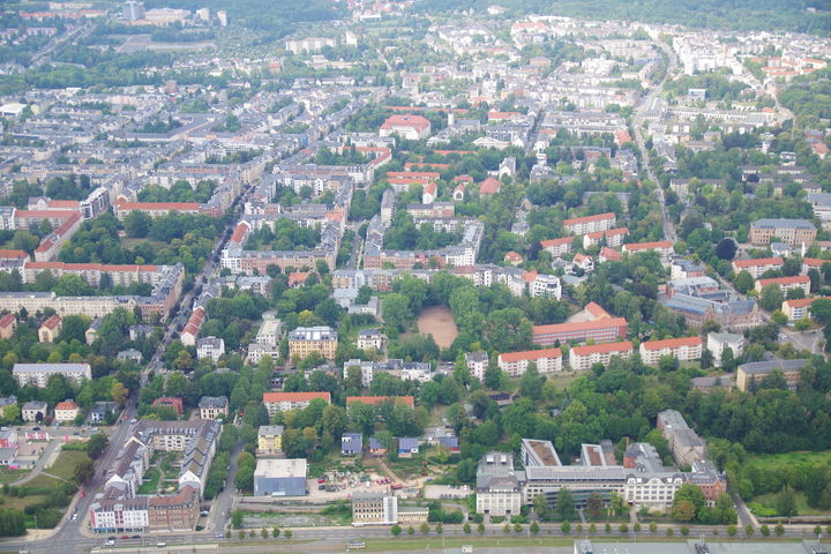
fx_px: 1073
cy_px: 277
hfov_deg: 42.3
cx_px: 416
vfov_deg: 28.9
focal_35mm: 46
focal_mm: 31
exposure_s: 1/500
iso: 100
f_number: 3.2
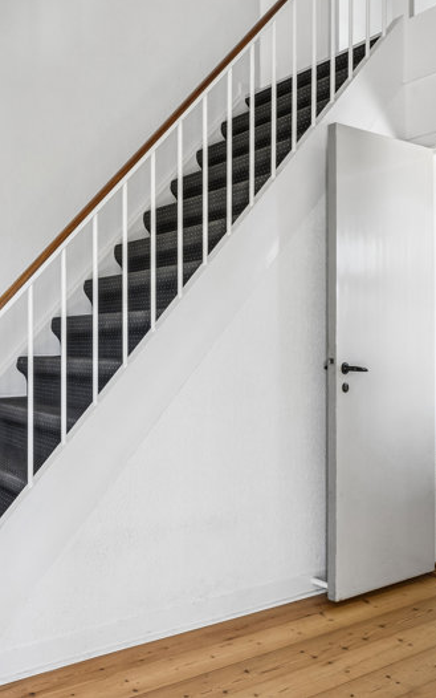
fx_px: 596
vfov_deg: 60.6
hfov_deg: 35.8
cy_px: 346
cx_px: -11
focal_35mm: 31
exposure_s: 1/6
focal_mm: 13.5
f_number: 8
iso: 200
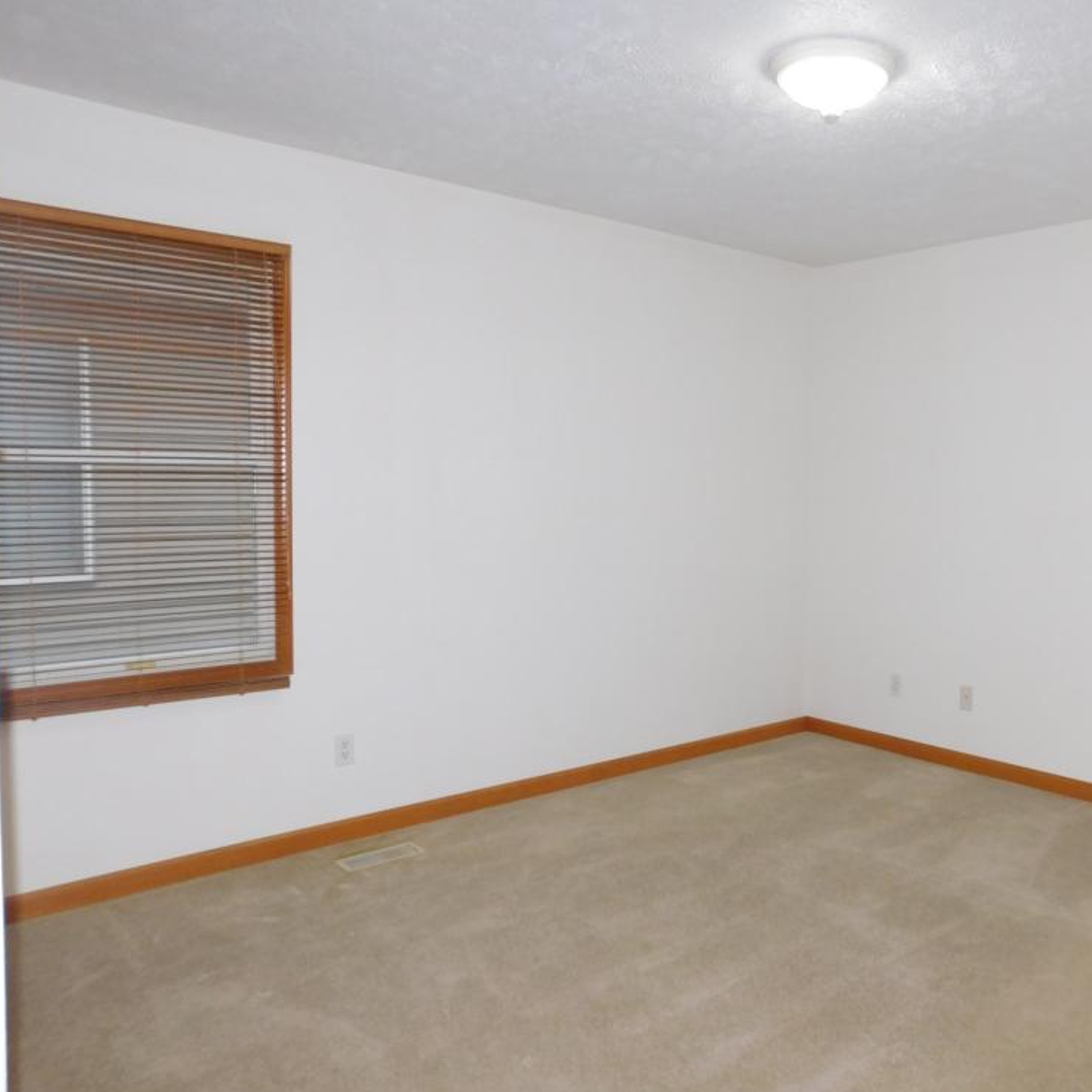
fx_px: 999
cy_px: 541
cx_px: 742
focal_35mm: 28
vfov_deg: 57.3
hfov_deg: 55.9
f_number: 3
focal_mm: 4
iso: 200
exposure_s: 1/30
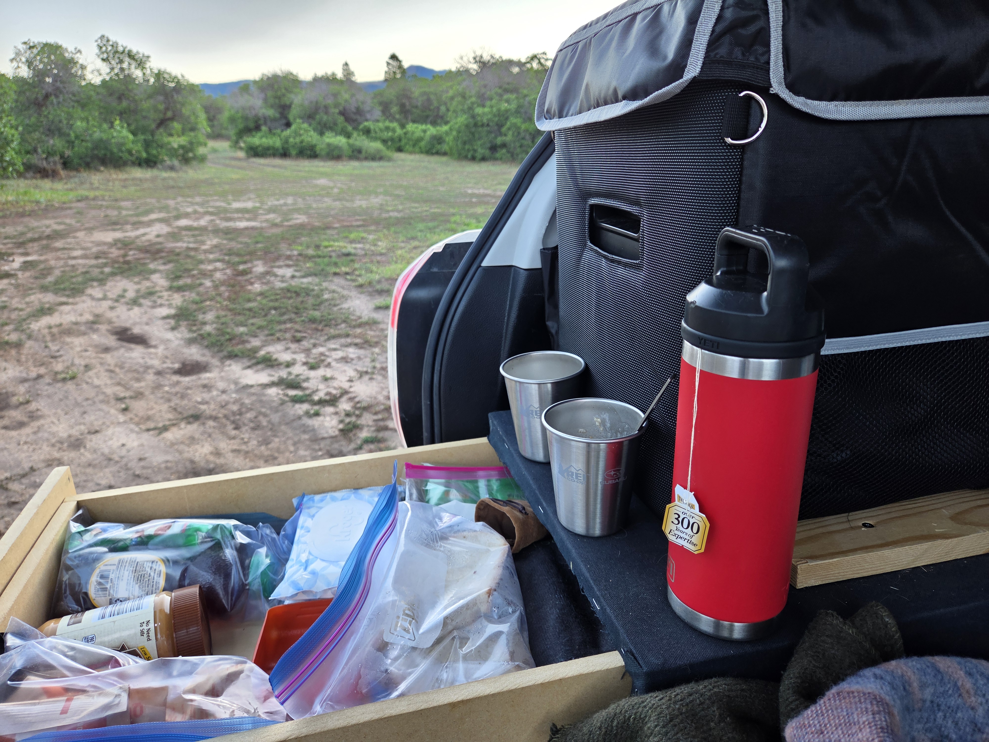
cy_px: 371
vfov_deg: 58.9
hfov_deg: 73.9
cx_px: 494
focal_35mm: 23
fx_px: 657
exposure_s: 1/180
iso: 64
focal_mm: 5.4
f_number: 1.8
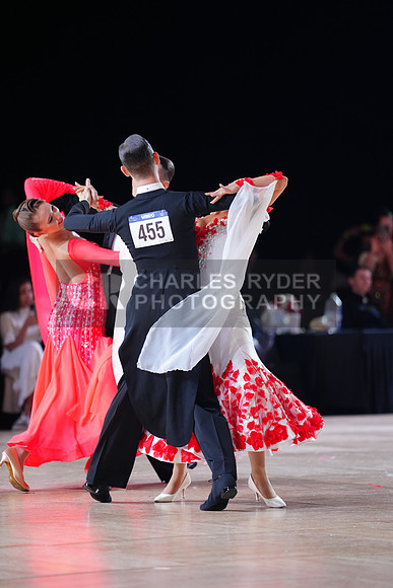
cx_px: 196
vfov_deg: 10.3
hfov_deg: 6.9
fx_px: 3273
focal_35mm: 200
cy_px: 294
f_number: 2.8
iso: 1000
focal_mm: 200
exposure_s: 1/500
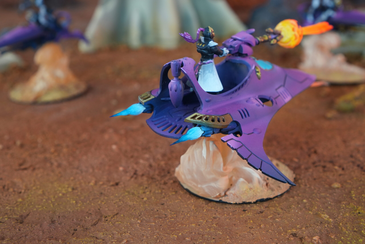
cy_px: 122
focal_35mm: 52
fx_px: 532
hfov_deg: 37.8
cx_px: 182
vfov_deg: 25.8
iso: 640
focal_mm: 35
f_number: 5.6
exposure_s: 1/30
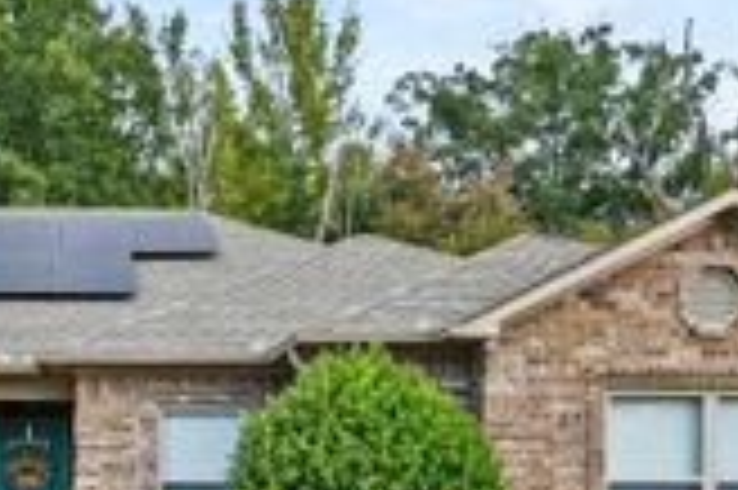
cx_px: 126
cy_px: 515
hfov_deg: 31.9
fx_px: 1249
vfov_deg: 21.3
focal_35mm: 61
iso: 800
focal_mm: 13.2
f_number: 8
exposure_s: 1/200
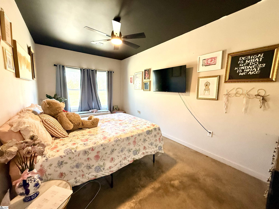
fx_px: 113
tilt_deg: -5.1
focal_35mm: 14
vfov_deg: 85.7
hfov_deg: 102.1
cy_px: 104
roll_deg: -1.3
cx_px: 140
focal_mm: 2.22
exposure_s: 1/120
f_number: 2.2
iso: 320
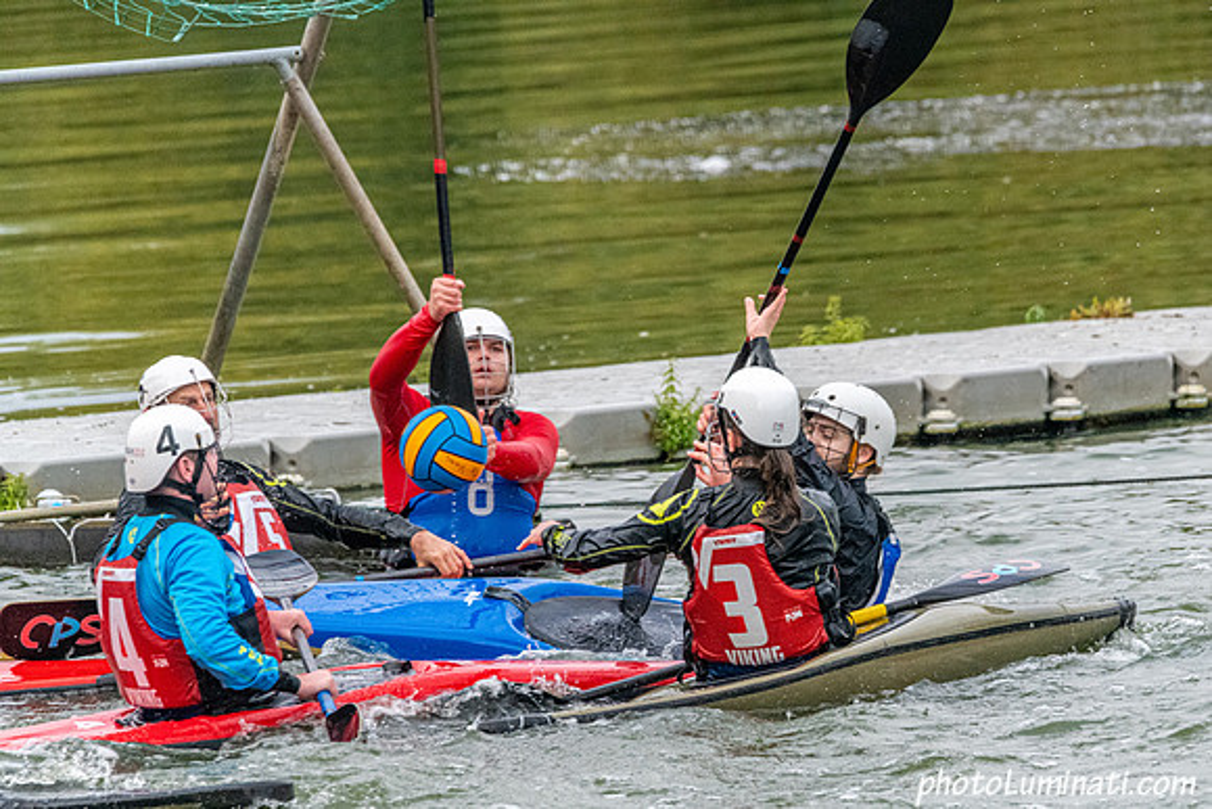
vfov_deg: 2.7
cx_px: 783
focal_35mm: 517
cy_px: 522
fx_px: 17393
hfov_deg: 4.0
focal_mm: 400
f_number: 8
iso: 3200
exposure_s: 1/2000
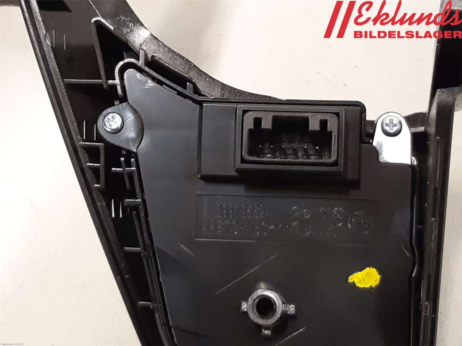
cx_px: 231
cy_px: 173
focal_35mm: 26
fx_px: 347
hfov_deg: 67.3
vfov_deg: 53.1
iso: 250
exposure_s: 1/25
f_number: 1.7
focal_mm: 3.93
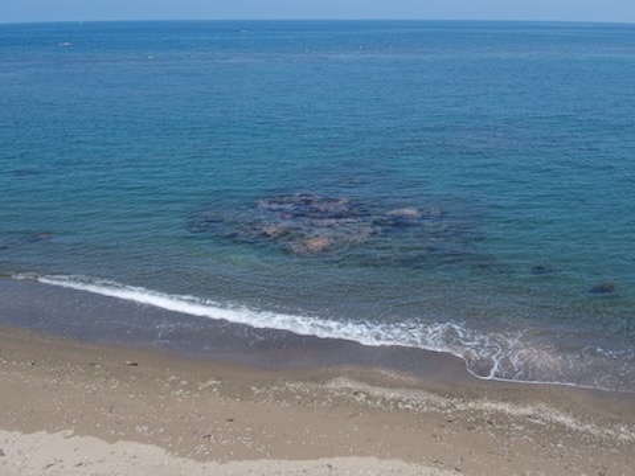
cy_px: 238
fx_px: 660
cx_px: 318
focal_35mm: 36
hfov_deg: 51.4
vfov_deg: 39.7
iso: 100
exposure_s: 1/125
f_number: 10
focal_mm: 6.37
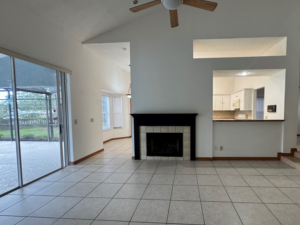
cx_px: 176
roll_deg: -0.5
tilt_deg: -3.3
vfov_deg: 74.6
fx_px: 147
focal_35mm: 17
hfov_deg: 90.2
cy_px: 119
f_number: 2.2
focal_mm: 2.22
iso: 250
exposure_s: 1/120
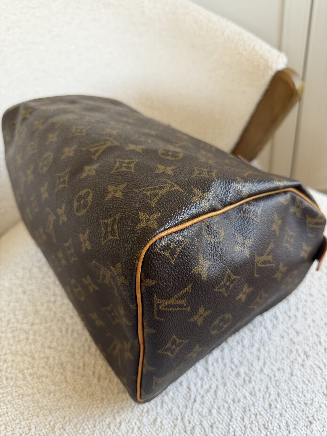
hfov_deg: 56.8
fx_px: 302
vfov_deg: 71.6
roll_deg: +8.9
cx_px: 164
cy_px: 218
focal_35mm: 24
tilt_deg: -38.4
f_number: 1.78
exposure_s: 1/121
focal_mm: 6.76
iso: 200
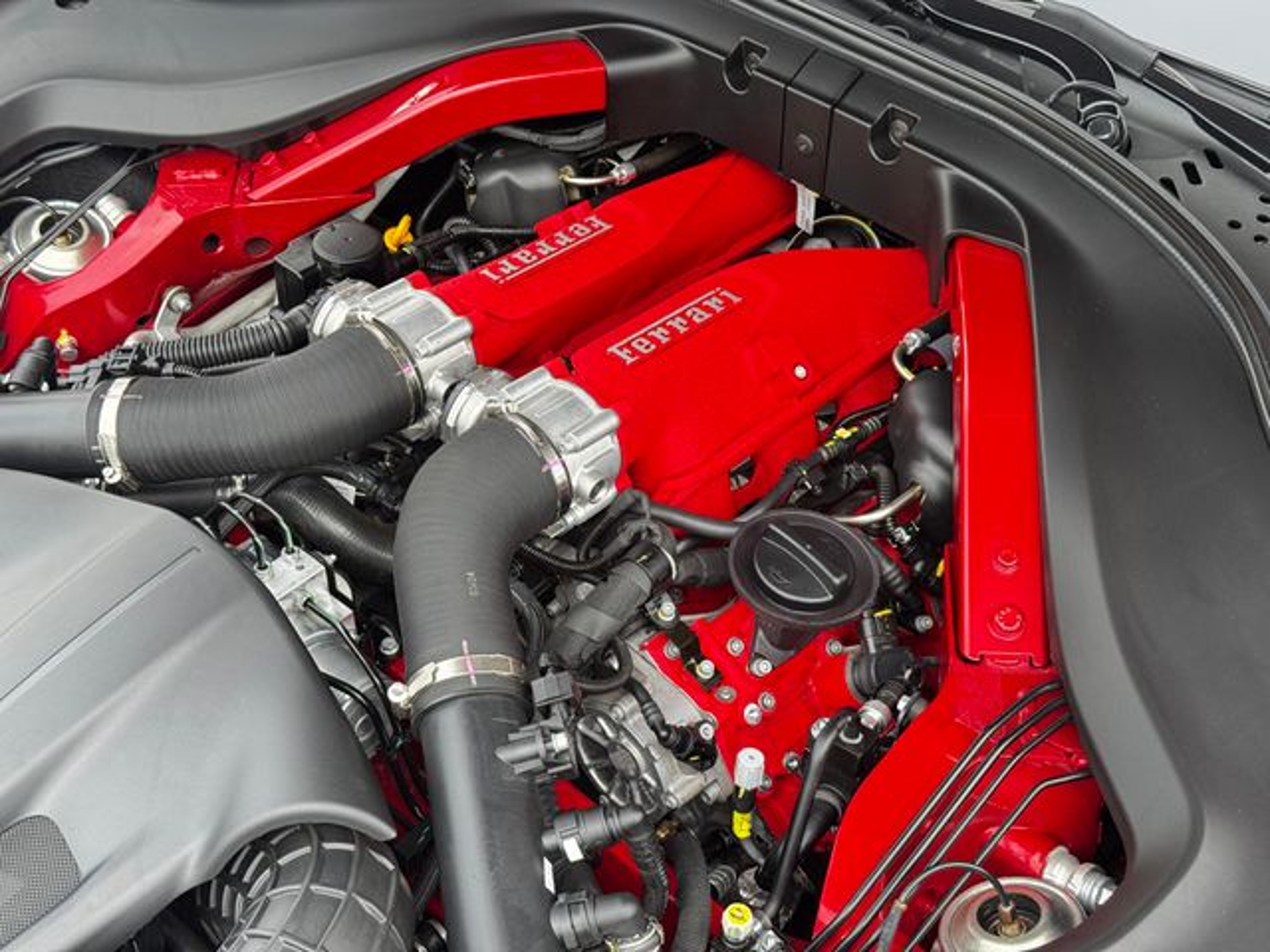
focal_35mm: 48
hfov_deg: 39.7
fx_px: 1761
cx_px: 635
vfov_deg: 30.3
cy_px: 476
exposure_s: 1/75
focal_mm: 6.76
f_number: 1.78
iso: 100
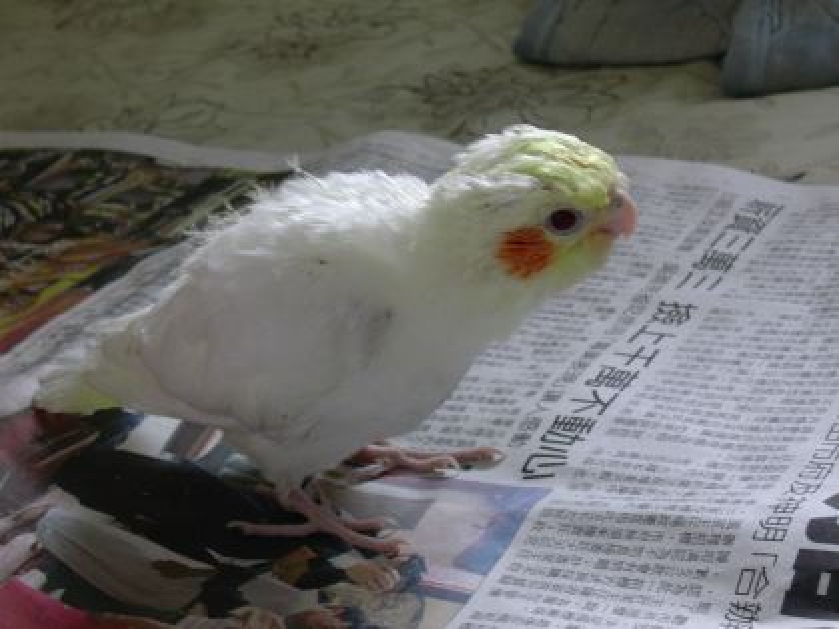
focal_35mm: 63
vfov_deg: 23.3
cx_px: 420
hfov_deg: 30.7
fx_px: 1527
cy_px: 314
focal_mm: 9.6
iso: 70
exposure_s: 1/8.2
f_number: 3.5
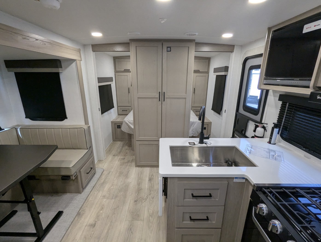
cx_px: 160
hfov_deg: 94.4
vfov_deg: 78.2
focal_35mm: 16
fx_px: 149
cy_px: 121
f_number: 2.2
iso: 222
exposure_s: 1/144
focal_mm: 2.35
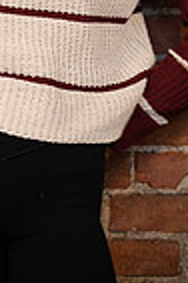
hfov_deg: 8.5
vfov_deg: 12.5
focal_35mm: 159
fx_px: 1252
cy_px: -108
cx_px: -3
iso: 1000
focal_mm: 50
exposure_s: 1/125
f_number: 2
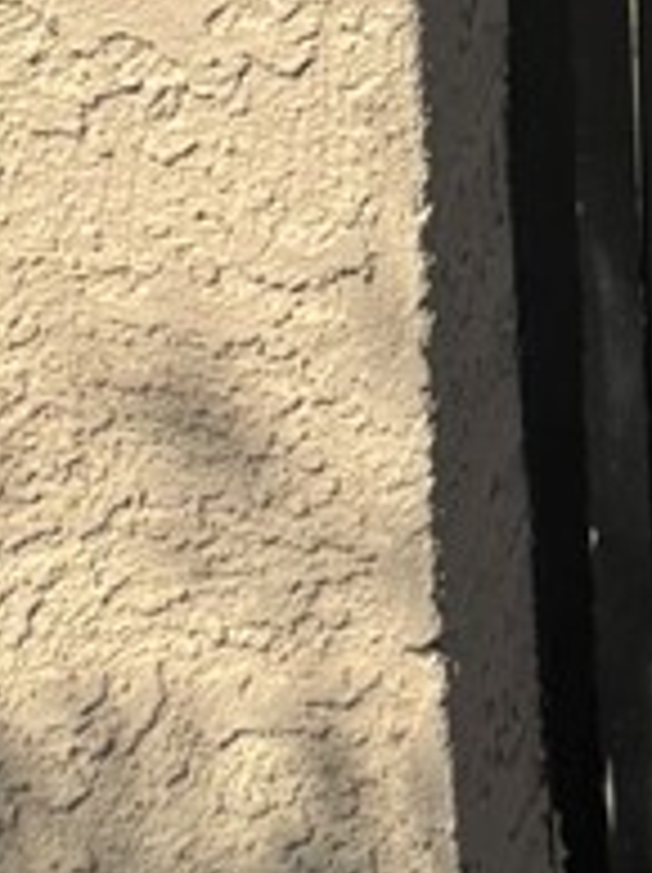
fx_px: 3196
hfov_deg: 9.9
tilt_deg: -5.7
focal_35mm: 127
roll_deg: -0.4
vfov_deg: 12.6
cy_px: -1130
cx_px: 1691
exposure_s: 1/4608
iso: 80
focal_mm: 6.76
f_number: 1.78
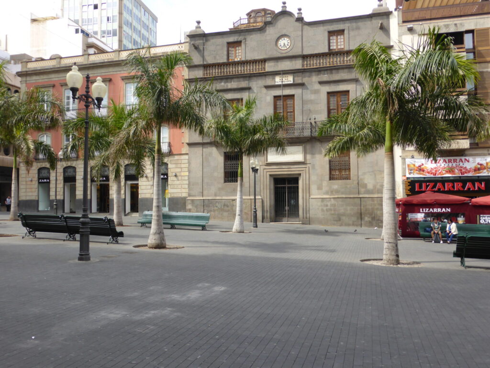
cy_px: 184
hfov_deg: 60.0
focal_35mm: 30
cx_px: 245
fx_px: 425
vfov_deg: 46.8
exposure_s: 1/400
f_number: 3.6
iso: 100
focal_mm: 5.4
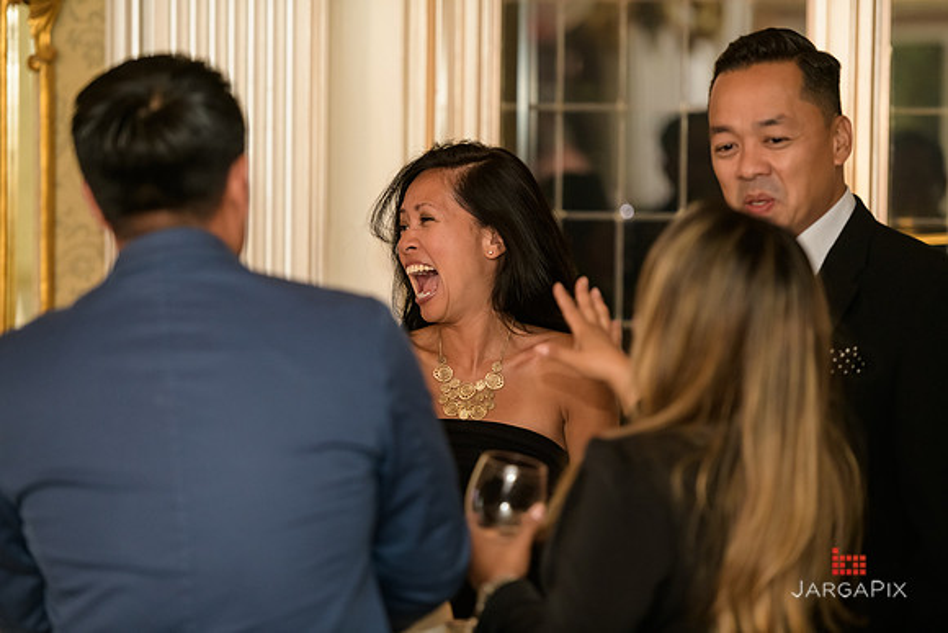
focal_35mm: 160
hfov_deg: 12.8
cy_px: 316
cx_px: 474
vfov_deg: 8.6
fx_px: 4214
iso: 1600
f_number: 3.2
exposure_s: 1/125
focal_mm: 160
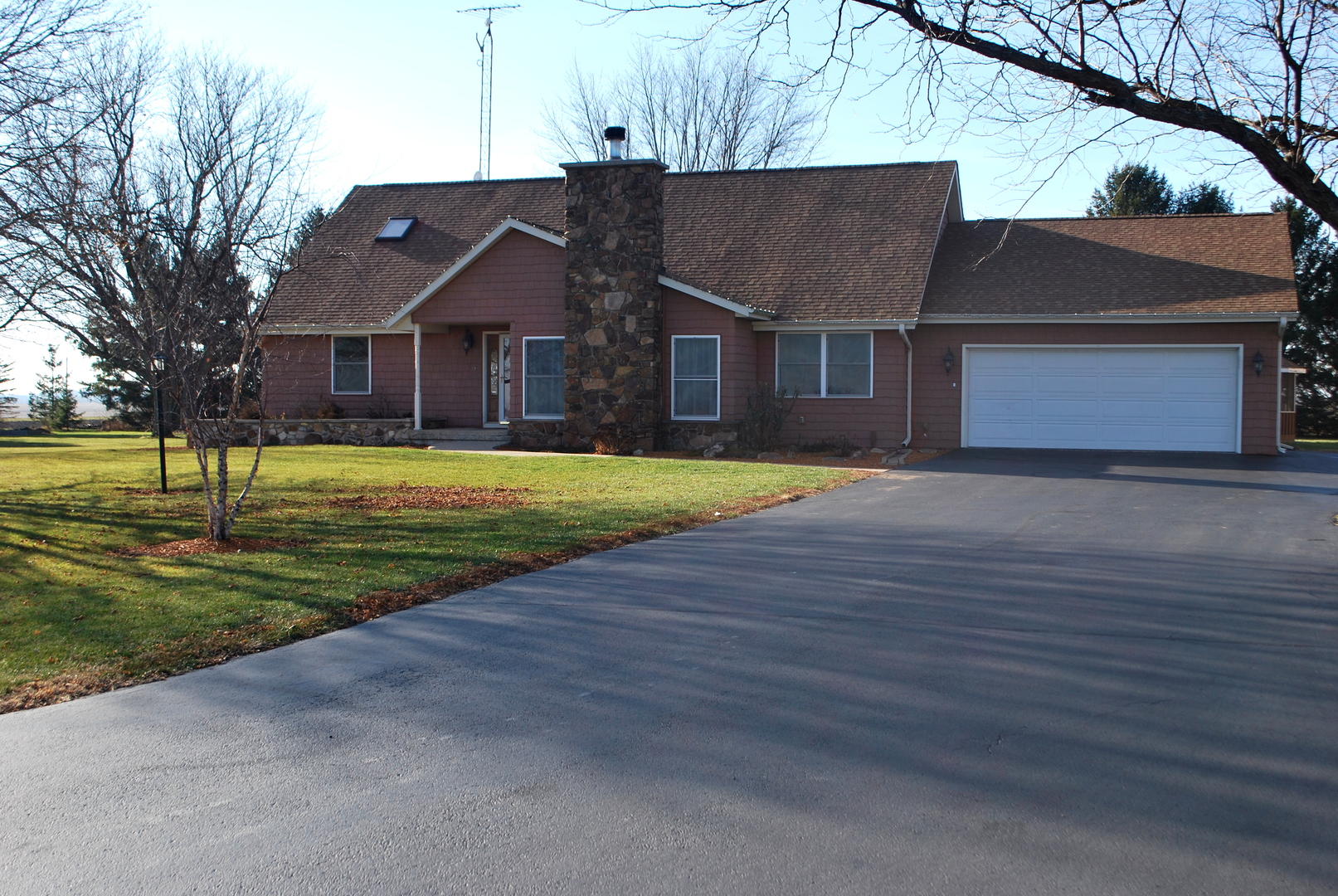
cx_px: 669
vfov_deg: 32.0
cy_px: 448
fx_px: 1563
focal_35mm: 42
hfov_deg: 46.3
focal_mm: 28
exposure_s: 1/200
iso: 100
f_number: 7.1
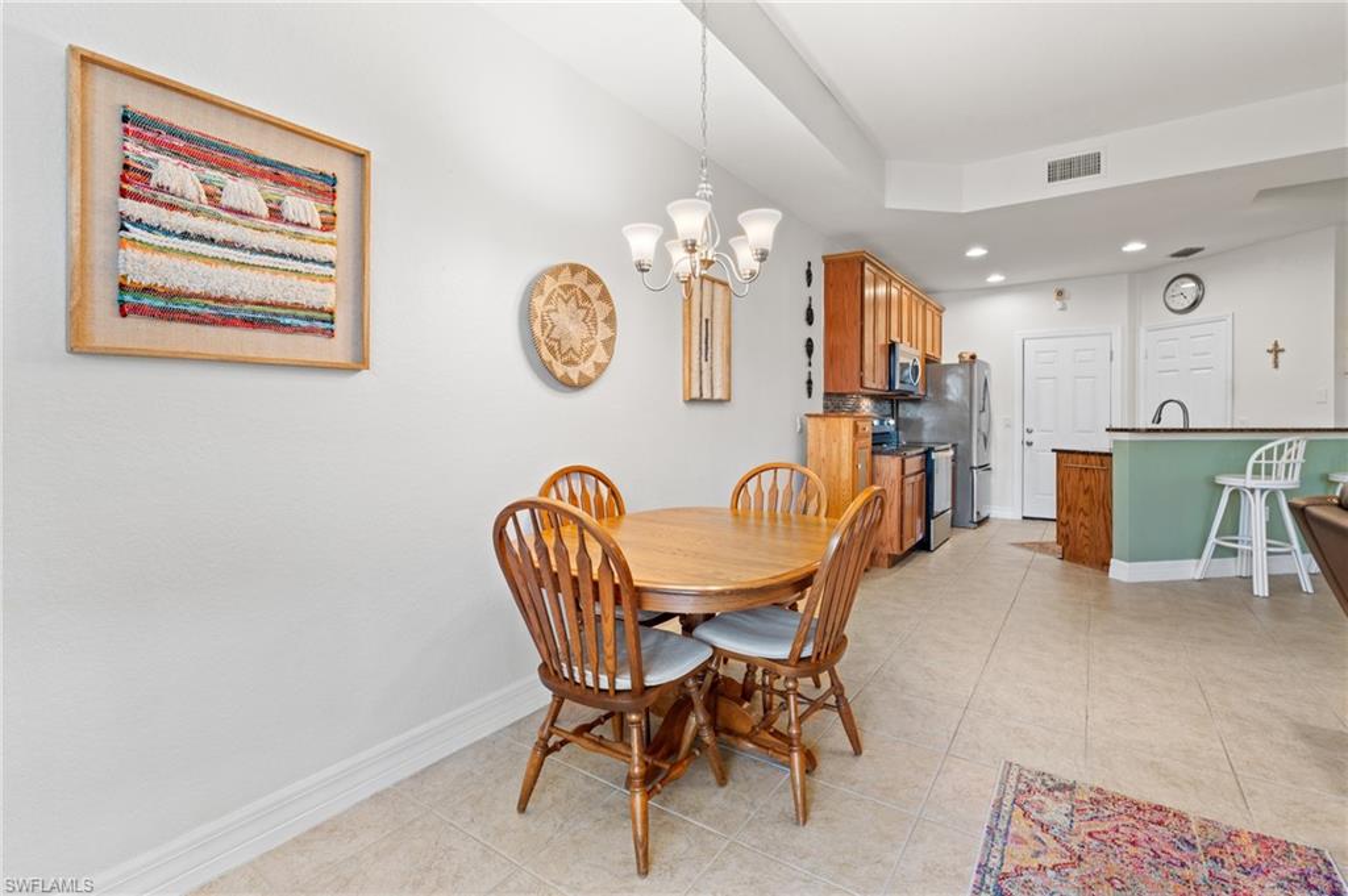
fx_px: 599
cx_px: 674
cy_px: 448
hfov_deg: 96.8
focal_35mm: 16
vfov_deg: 73.7
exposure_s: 1/1.25
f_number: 9
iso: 200
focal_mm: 16
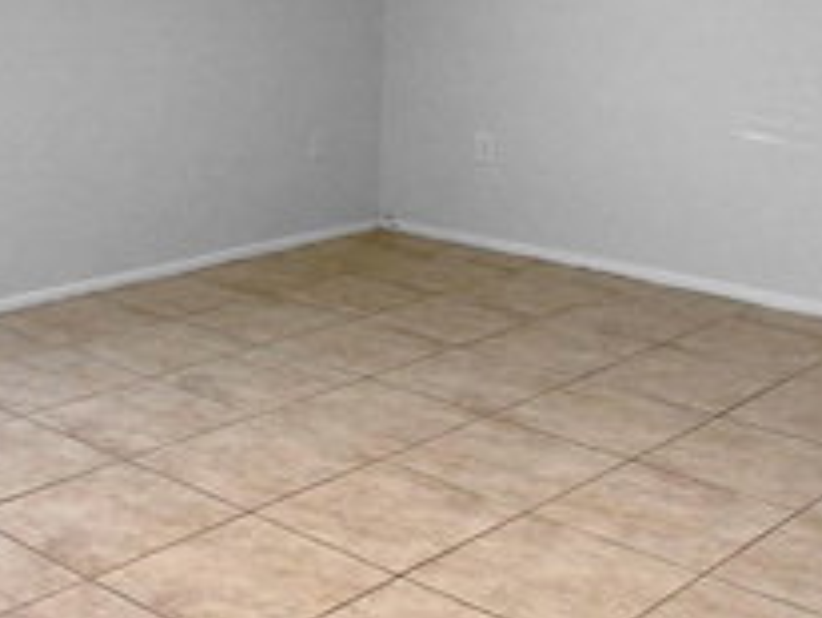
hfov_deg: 32.1
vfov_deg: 23.7
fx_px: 1426
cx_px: 369
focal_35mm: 60
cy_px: 48
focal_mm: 3
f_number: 1.8
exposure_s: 1/60
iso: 64
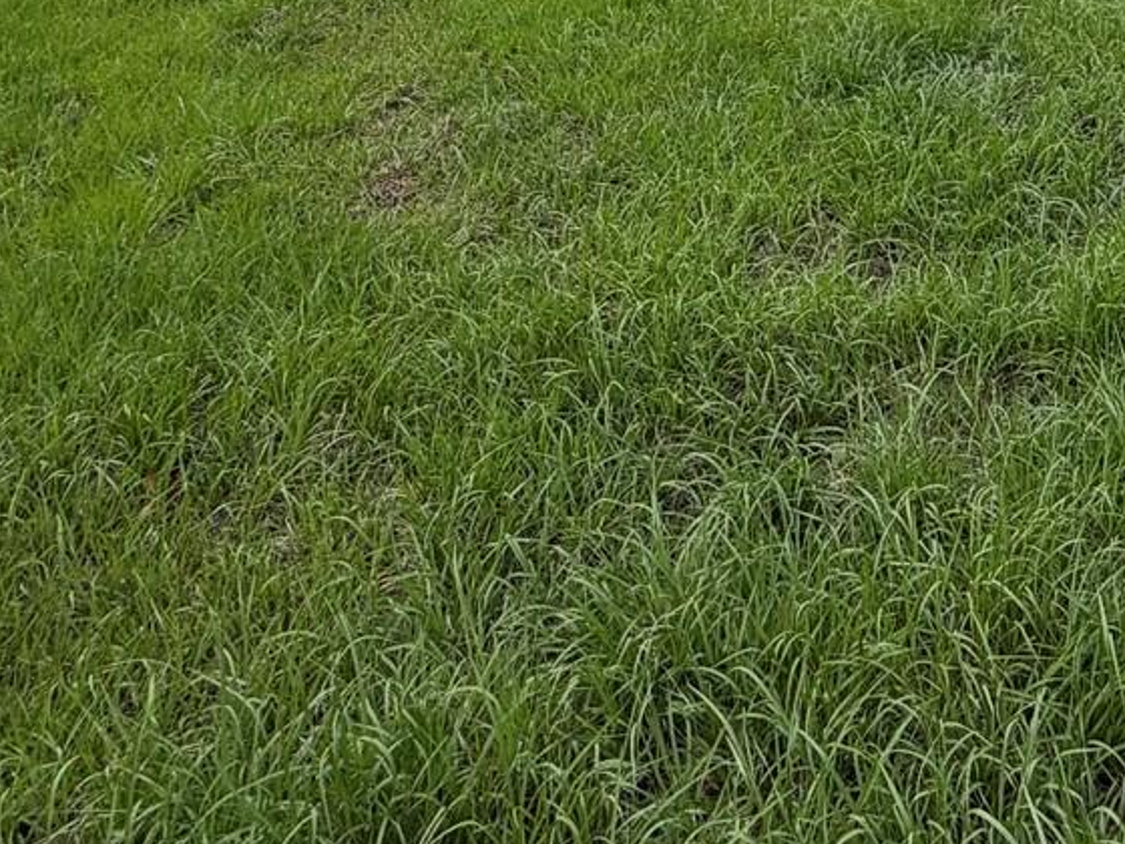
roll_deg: +0.5
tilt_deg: -4.9
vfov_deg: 27.5
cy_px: -352
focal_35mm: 40
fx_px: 1300
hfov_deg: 42.1
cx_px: 1055
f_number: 2.2
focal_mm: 2.22
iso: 25
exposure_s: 1/770
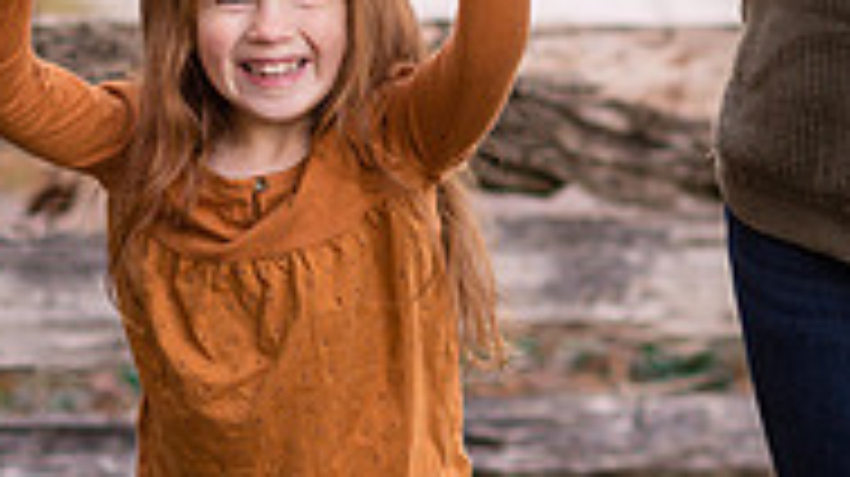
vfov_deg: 4.4
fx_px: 6171
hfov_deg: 7.9
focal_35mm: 274
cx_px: 373
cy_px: 101
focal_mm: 85
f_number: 2.5
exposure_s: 1/250
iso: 800
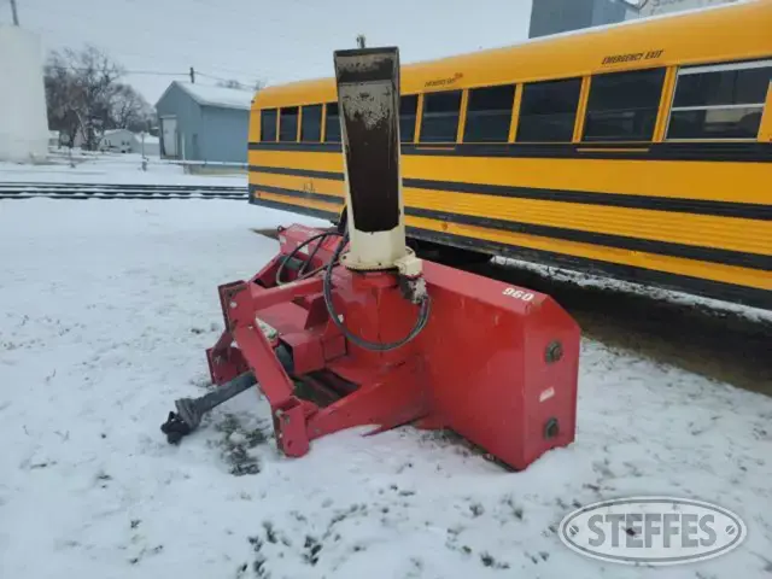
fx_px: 535
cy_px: 290
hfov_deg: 71.6
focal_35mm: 24
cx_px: 386
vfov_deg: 56.8
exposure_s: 1/406
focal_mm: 6.7
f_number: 1.8
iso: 16
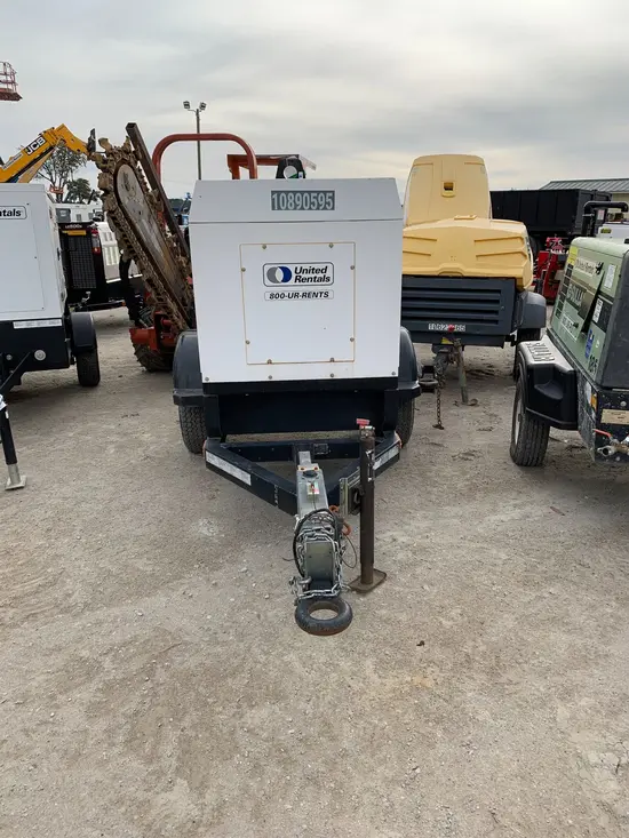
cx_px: 314
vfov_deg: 67.3
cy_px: 419
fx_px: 630
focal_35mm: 26
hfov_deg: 53.1
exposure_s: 1/1513
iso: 25
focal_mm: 4.25
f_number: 1.8
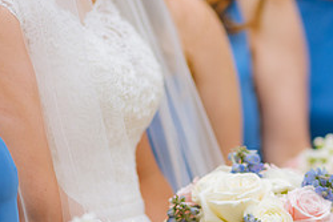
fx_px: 1823
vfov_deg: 6.9
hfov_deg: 10.4
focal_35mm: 197
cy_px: 248
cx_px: 262
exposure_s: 1/3200
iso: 400
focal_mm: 85
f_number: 2
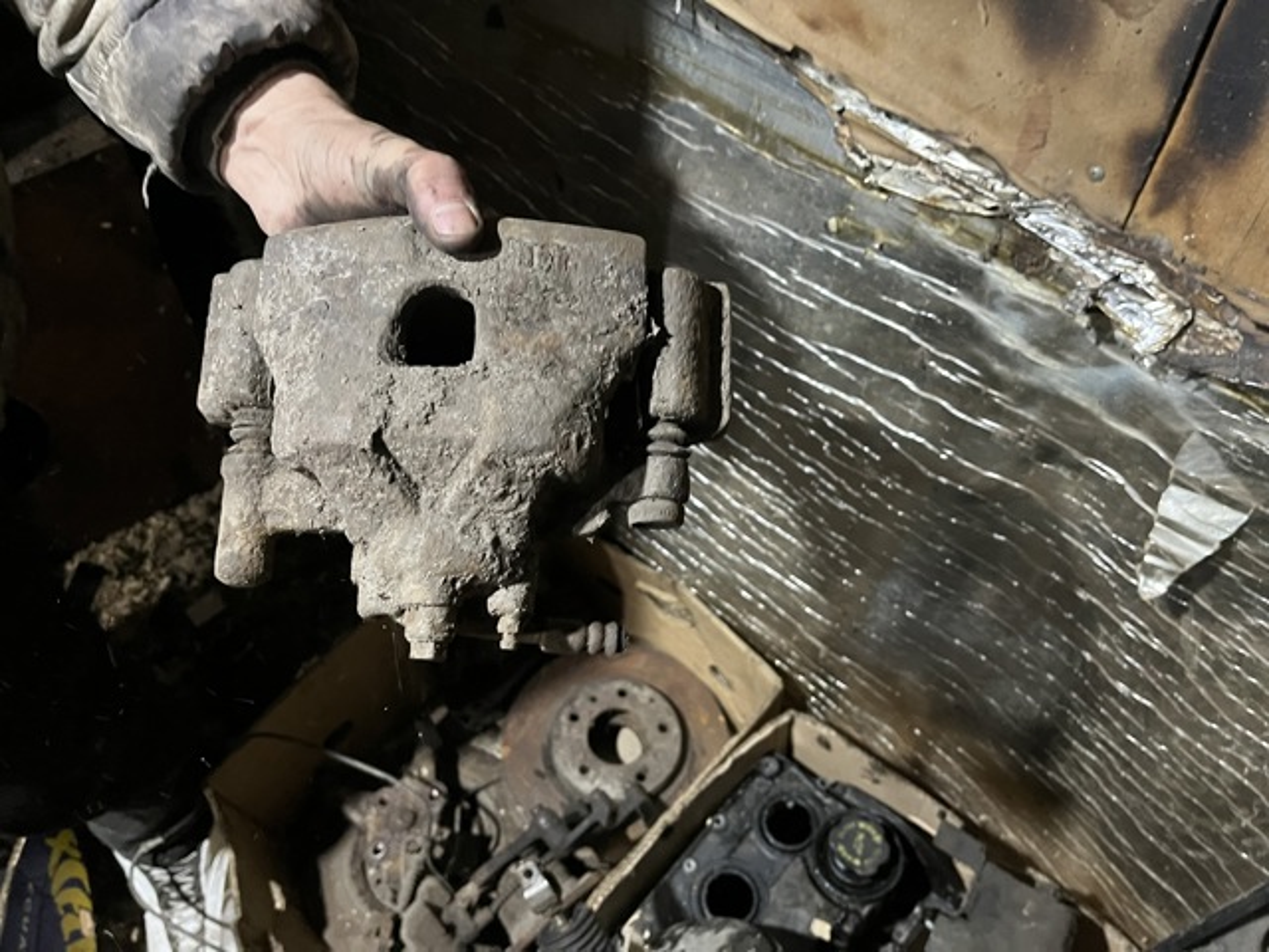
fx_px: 953
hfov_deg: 67.3
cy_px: 476
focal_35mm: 26
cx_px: 634
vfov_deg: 53.1
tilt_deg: -47.4
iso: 500
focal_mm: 5.1
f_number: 1.6
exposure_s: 1/25
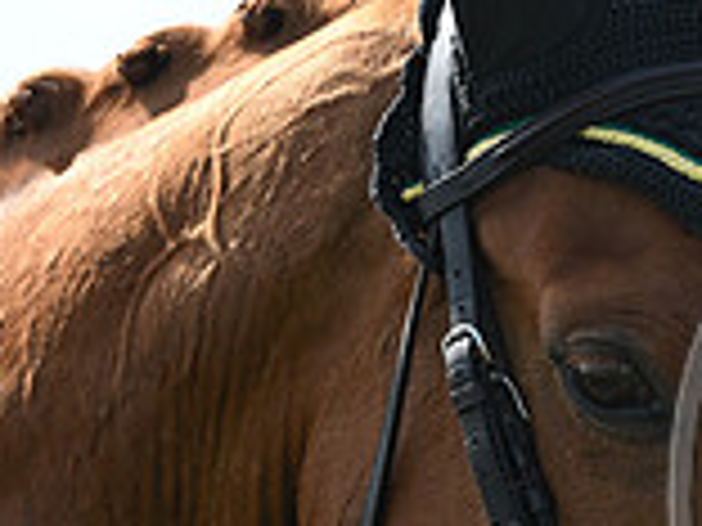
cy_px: 434
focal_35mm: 536
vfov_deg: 2.8
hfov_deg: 3.7
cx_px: 1084
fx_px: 10870
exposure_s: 1/1250
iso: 500
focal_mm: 150
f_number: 5
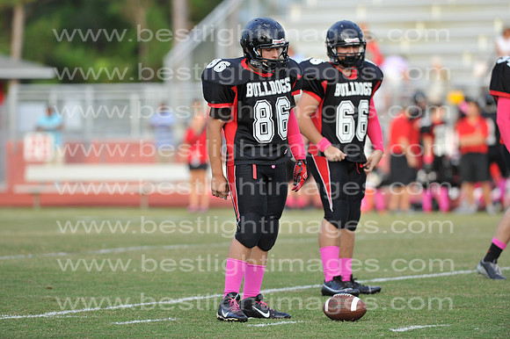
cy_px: 170
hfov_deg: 6.9
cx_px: 255
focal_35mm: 300
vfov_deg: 4.6
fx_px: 4247
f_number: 4
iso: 1000
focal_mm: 300
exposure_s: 1/1250
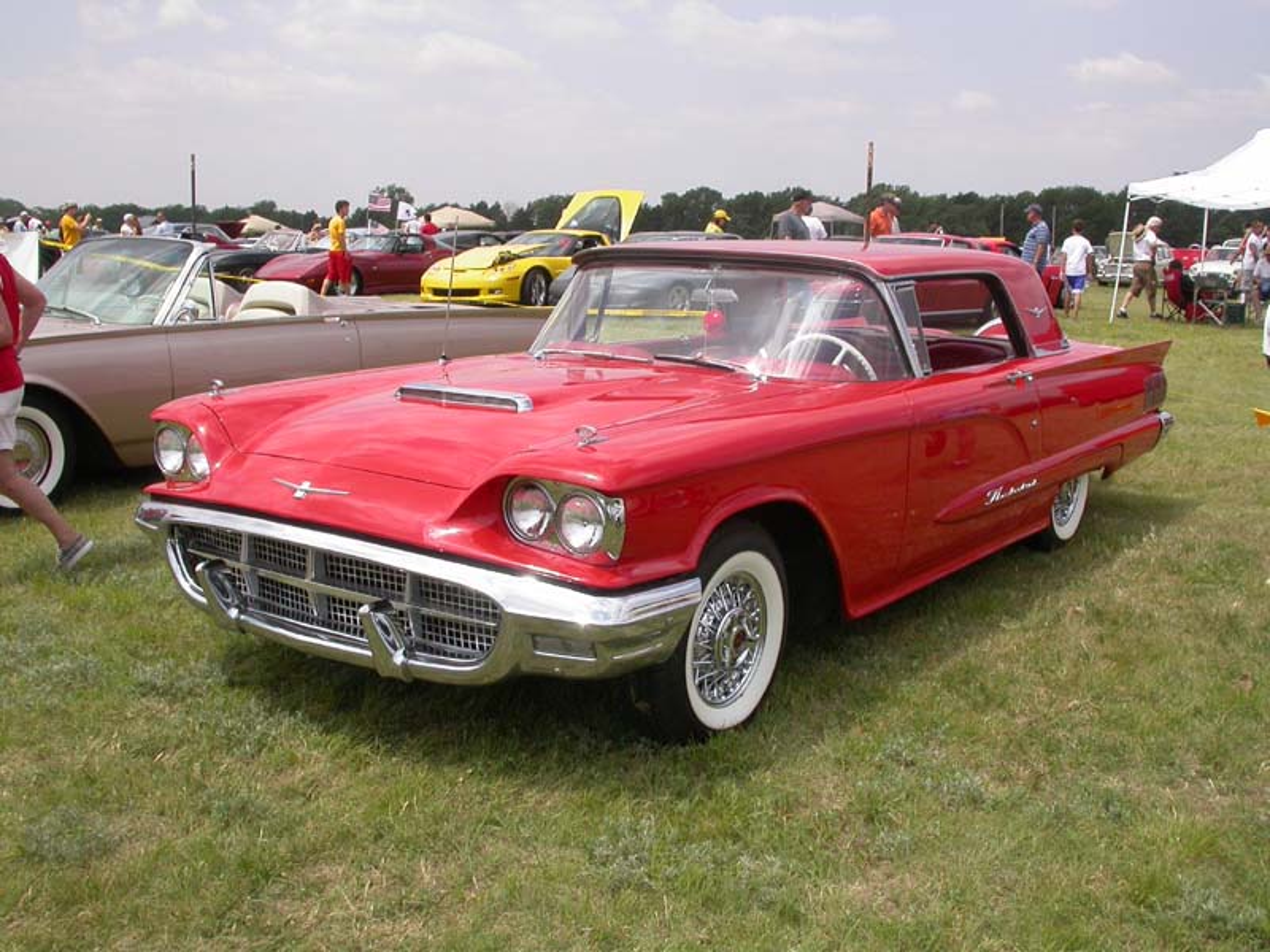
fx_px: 1394
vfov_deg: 37.7
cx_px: 635
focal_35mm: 38
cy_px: 476
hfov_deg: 49.0
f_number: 6.7
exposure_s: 1/382
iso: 100
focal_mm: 7.85
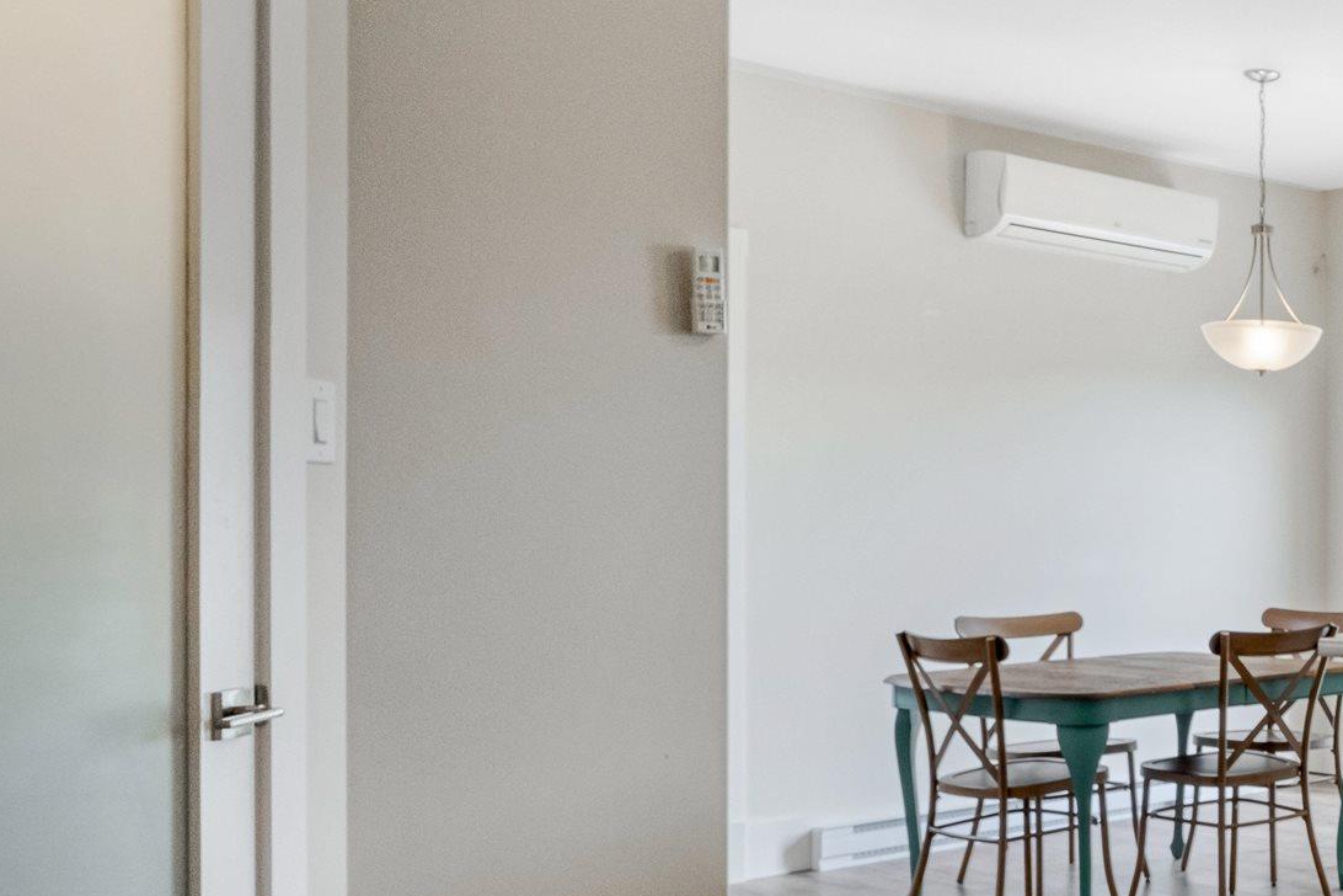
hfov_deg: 35.3
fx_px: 1679
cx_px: 1575
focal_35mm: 45
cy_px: 511
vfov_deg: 29.8
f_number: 8
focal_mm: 16
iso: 800
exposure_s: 1/100
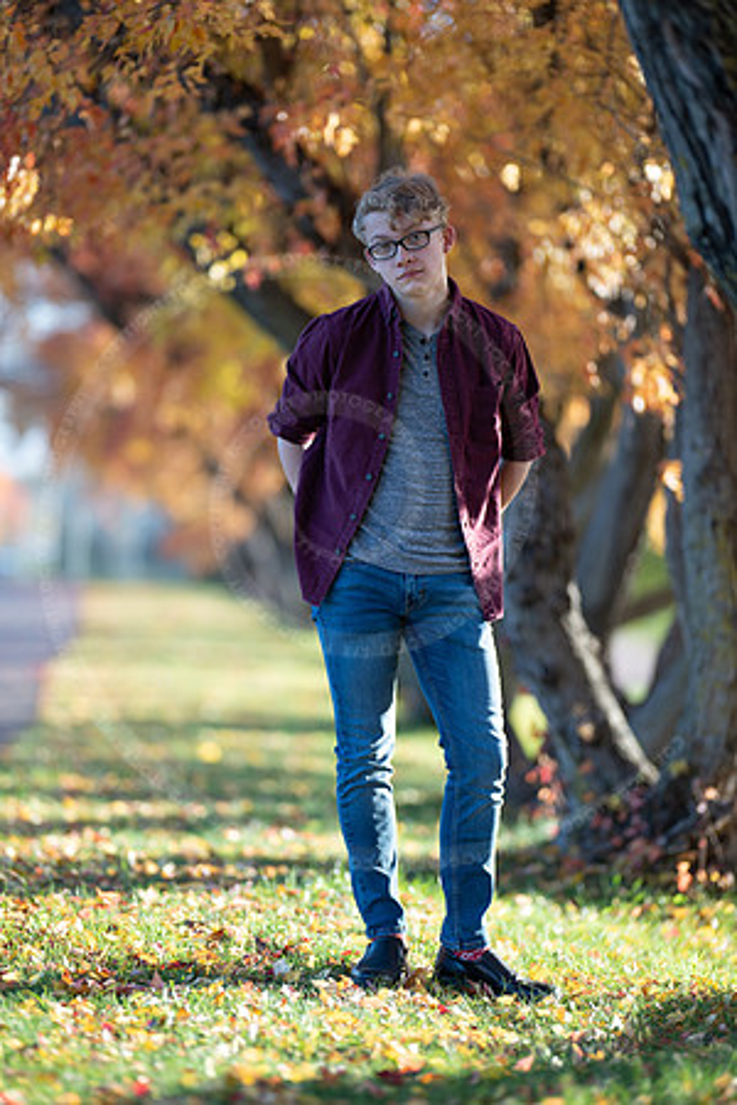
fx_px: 2610
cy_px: 552
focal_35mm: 85
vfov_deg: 23.9
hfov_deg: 16.1
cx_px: 368
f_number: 1.2
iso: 80
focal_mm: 85
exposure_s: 1/640
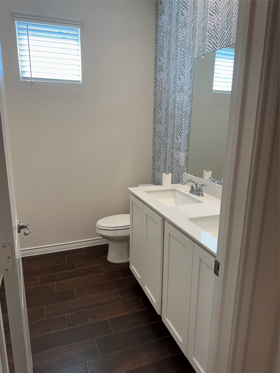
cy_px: 186
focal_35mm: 24
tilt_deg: -12.6
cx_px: 140
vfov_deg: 71.6
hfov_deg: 56.8
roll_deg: +0.3
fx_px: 259
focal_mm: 6.76
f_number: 1.78
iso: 80
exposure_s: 1/120
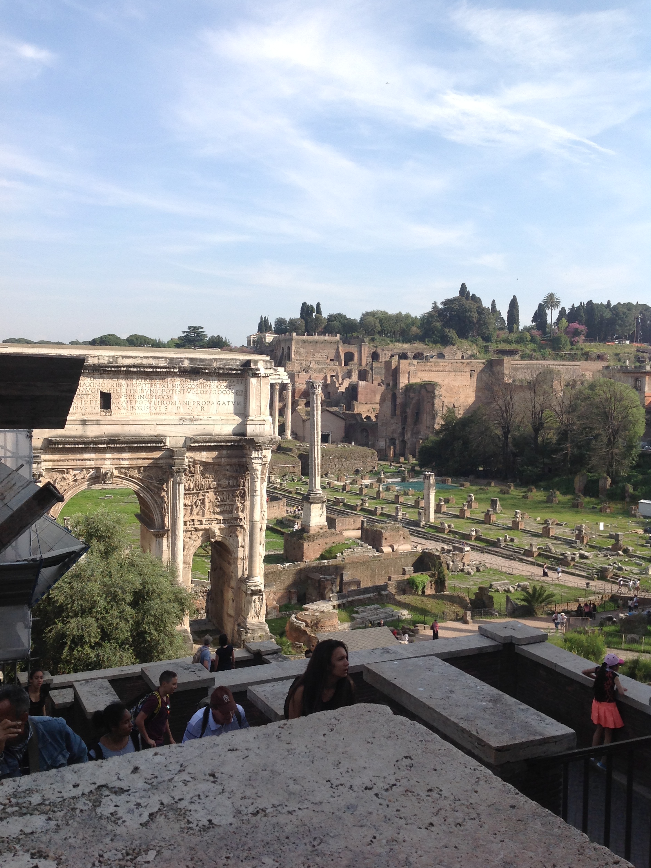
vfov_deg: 51.4
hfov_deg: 39.7
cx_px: 320
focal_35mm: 36
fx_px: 903
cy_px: 431
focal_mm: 4.28
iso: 50
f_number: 2.4
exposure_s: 1/1314
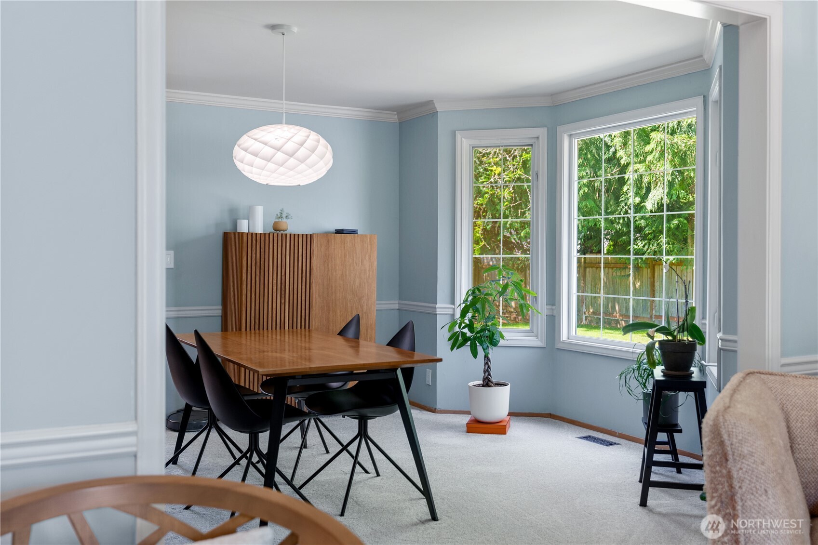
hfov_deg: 54.4
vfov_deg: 37.8
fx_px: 795
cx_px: 409
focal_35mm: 35
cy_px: 272
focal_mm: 35
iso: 400
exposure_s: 1/15
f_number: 3.5
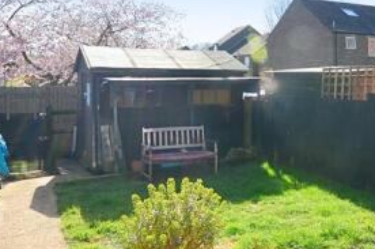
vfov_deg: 33.9
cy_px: 114
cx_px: 274
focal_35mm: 39
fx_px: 407
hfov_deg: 47.8
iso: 200
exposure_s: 1/200
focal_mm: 11
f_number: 10
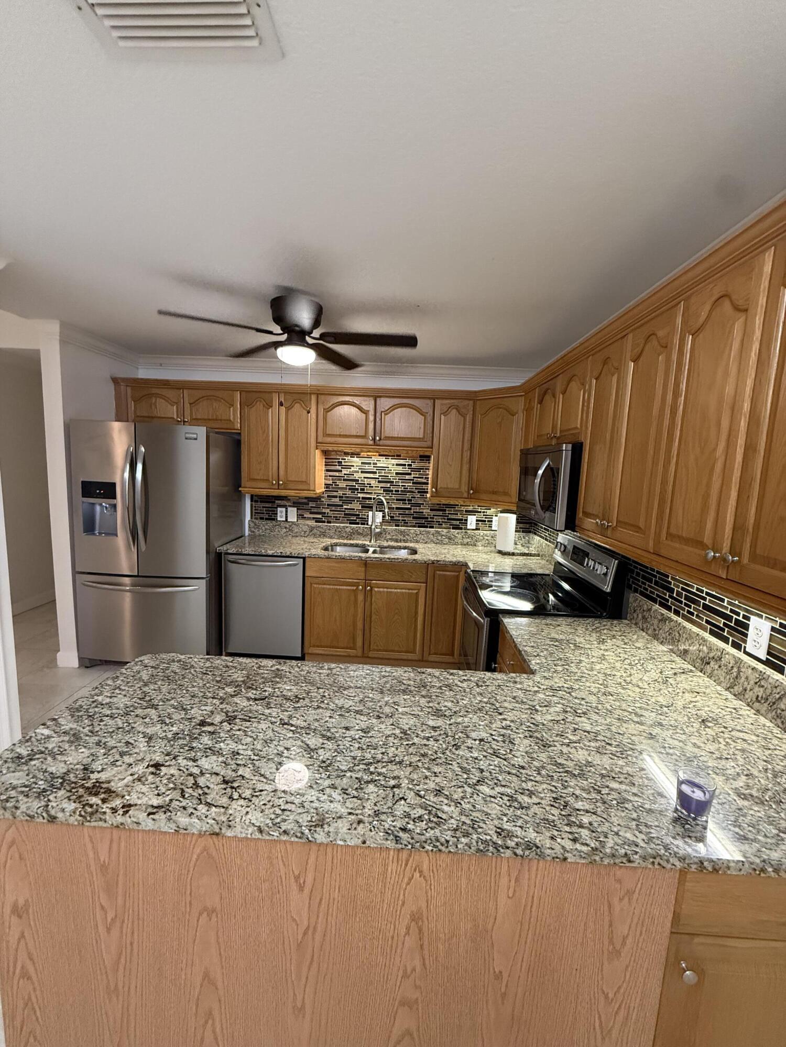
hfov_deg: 85.7
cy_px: 524
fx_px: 424
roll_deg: -3.0
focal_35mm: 14
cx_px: 393
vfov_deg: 102.1
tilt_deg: -7.3
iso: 640
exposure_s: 1/60
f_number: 2.2
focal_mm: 2.22
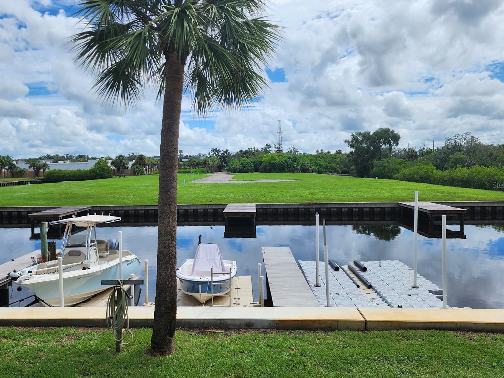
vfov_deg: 49.8
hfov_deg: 63.2
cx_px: 222
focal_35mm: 28
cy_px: 185
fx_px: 408
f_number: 1.8
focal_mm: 6.4
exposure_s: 1/1899
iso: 12
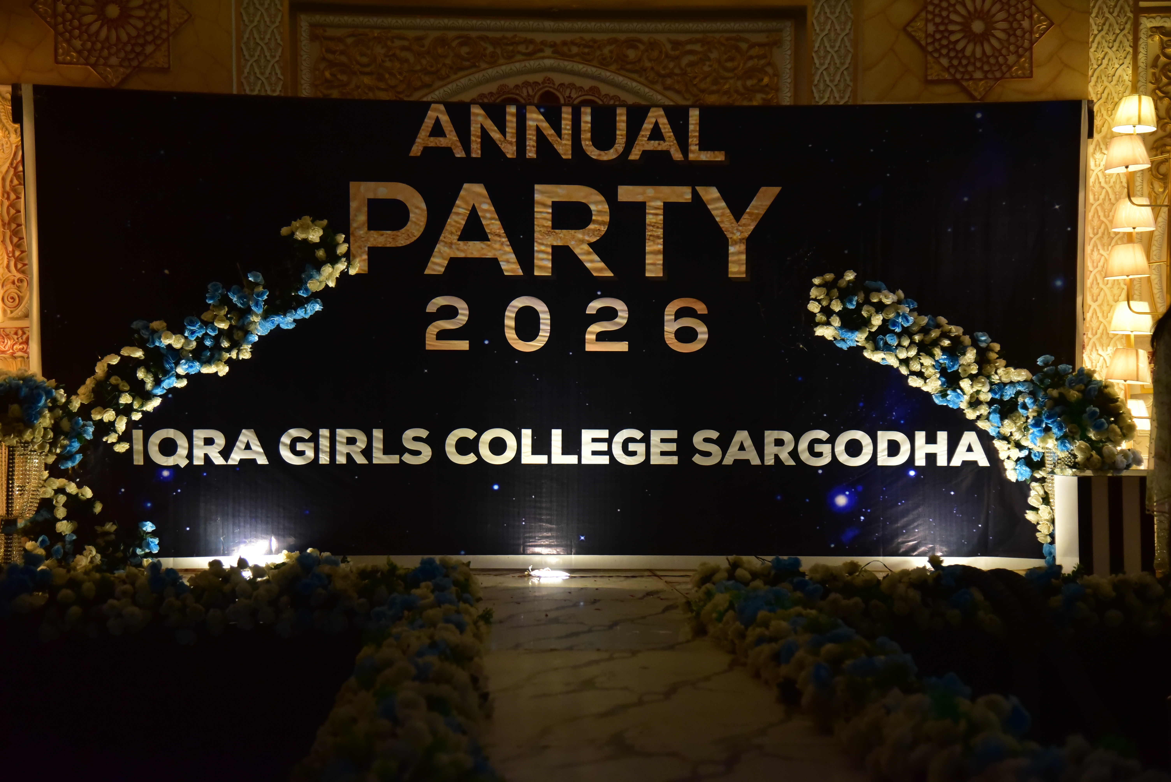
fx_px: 2115
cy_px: 391
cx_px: 586
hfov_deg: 30.9
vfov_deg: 20.9
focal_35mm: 65
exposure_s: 1/125
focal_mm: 65
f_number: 4
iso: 4000
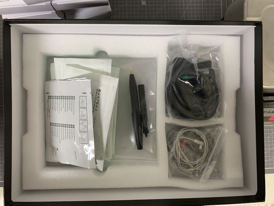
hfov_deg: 67.3
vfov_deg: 53.1
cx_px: 137
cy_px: 103
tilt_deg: -88.2
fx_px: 206
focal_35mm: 26
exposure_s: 1/60
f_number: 1.8
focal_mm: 4.25
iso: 160
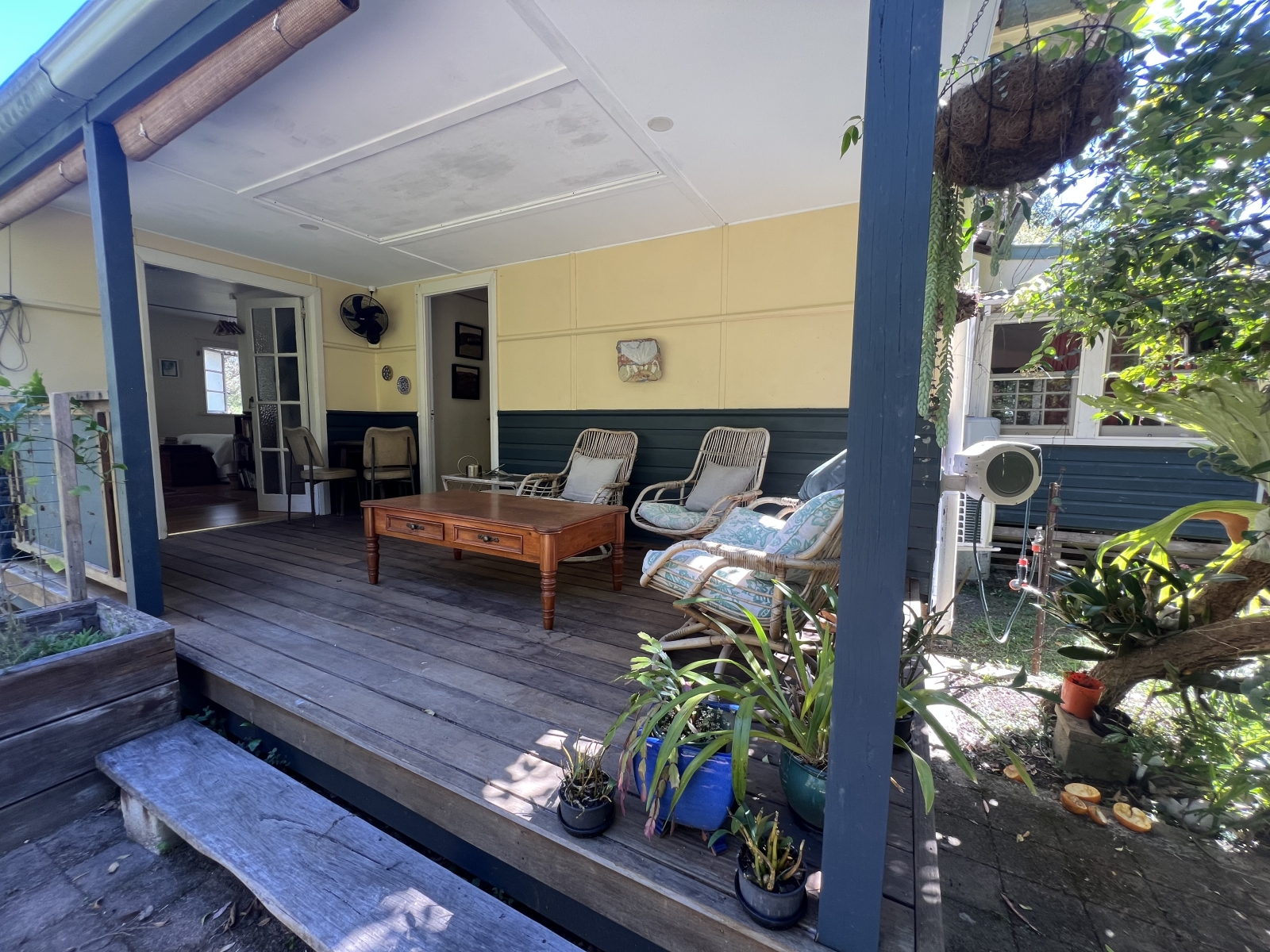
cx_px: 635
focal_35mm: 13
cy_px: 476
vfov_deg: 89.9
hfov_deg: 106.2
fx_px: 477
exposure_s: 1/99
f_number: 1.8
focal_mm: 1.57
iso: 50
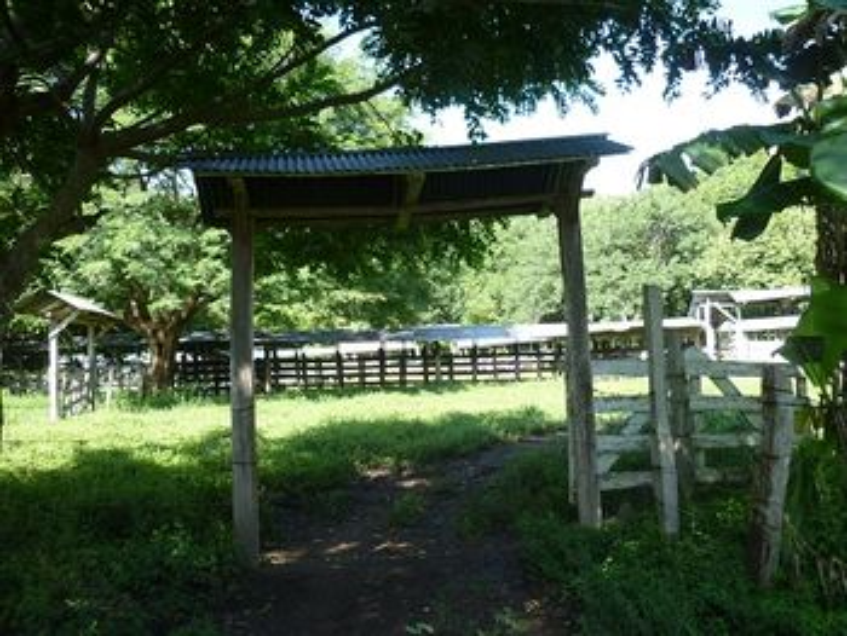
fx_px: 759
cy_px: 318
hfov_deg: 58.3
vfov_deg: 45.5
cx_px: 424
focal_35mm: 31
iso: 80
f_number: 2.8
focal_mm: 5.5
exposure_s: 1/160
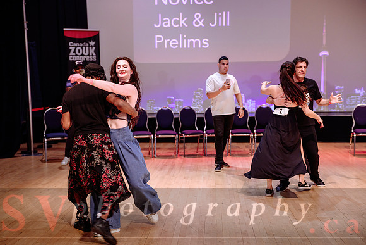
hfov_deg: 38.9
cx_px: 172
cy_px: 130
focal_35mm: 51
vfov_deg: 26.5
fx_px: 518
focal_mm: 48
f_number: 2
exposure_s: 1/250
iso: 1250
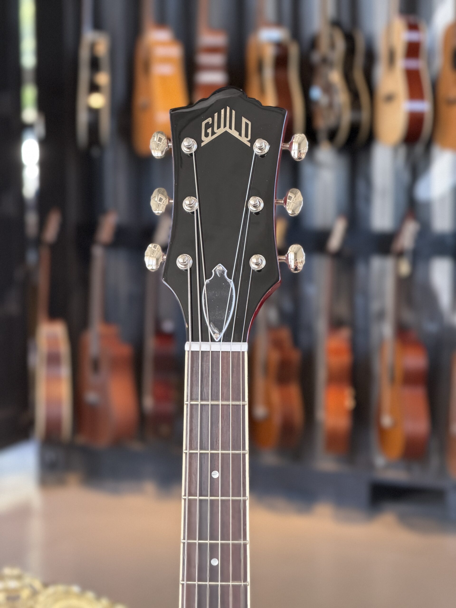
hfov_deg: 14.8
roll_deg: +0.3
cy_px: 304
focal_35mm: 100
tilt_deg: -5.7
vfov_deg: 19.6
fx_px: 1756
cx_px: 228
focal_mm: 16.89
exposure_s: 1/109
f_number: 2.8
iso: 400
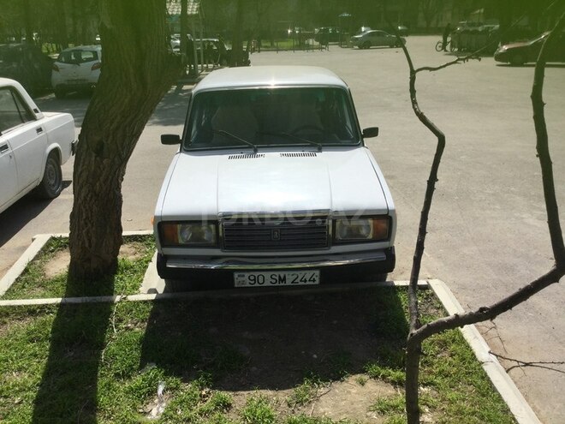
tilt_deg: -18.4
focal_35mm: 31
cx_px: 282
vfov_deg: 45.4
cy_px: 212
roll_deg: +1.6
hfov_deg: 58.4
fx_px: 506
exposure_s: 1/1773
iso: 25
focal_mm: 3.3
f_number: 2.4
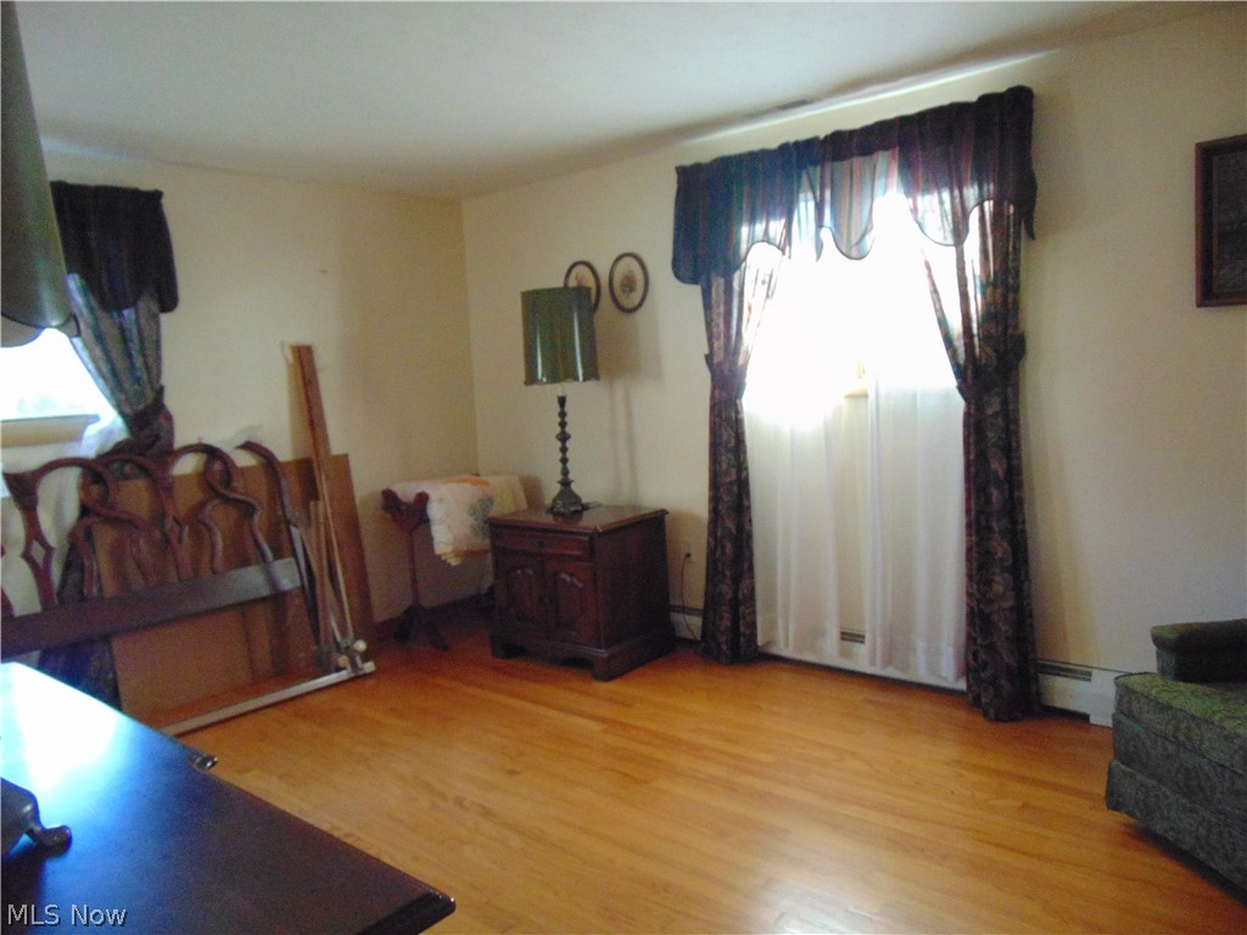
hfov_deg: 69.4
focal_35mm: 25
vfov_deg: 54.9
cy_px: 468
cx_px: 624
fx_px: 901
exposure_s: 1/20
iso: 500
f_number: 3
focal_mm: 4.5
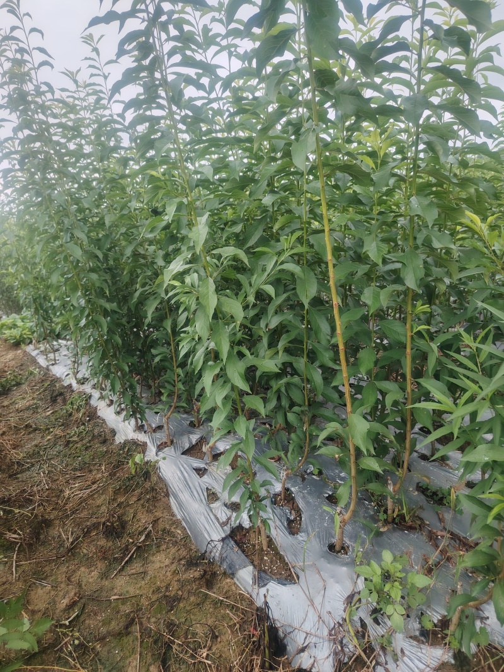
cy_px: 336
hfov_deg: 56.8
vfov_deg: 71.6
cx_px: 252
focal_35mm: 24
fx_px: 466
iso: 100
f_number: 1.75
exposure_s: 1/202
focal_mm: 5.25
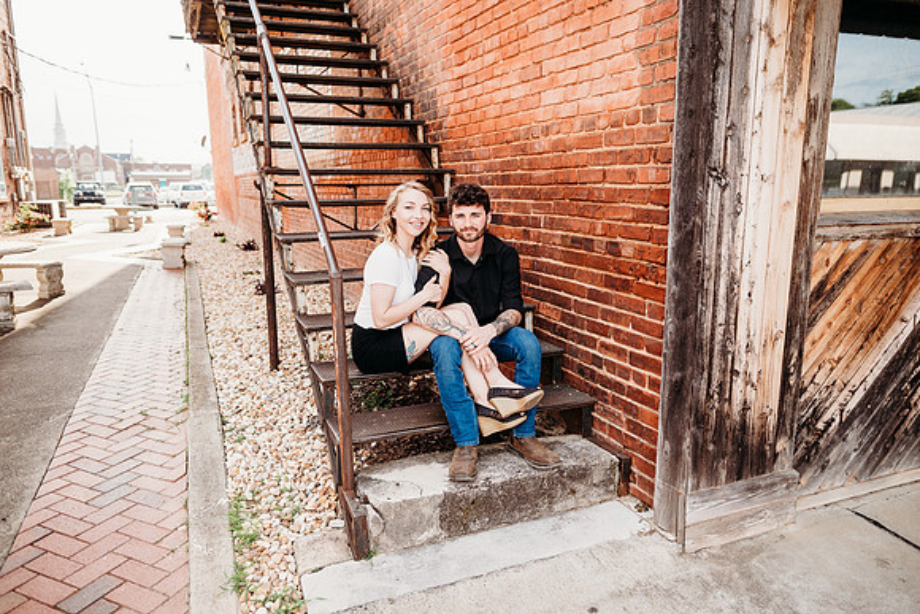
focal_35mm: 24
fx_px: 613
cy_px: 307
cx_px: 460
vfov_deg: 53.2
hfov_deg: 73.7
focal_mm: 24
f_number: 2.8
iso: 100
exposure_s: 1/500
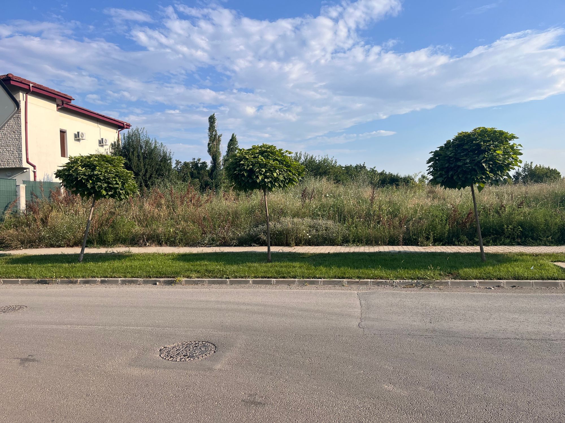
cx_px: 282
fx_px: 424
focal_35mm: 26
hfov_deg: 67.3
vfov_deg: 53.1
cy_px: 212
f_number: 1.6
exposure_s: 1/2825
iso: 50
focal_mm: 5.1
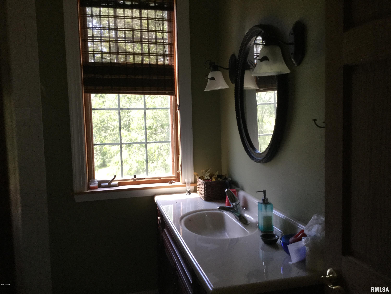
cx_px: 196
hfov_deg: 58.4
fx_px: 350
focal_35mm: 31
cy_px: 147
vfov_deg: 45.4
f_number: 2.4
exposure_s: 1/30
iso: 32
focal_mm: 3.3
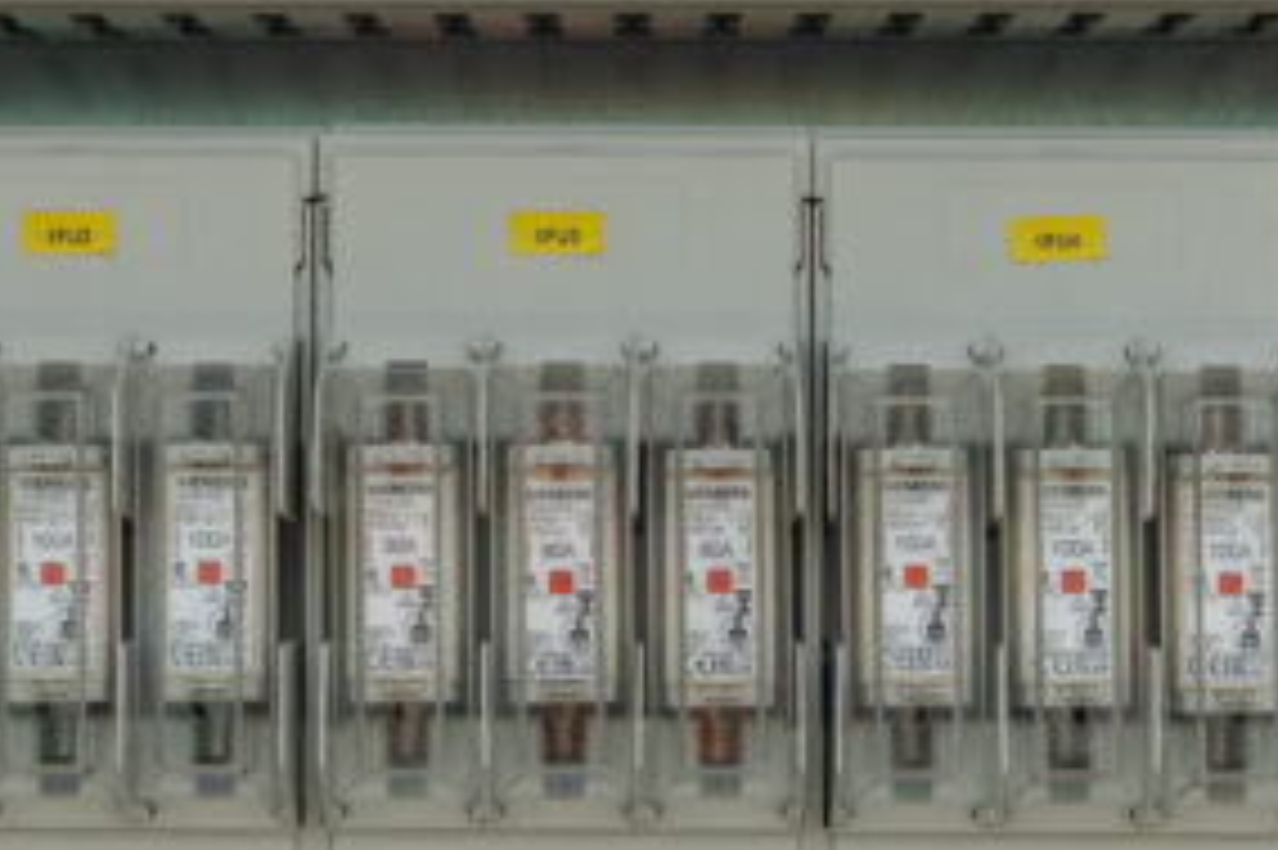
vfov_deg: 11.5
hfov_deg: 17.2
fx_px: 4222
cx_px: 608
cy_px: 438
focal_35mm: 119
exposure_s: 1/80
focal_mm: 33
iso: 100
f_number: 5
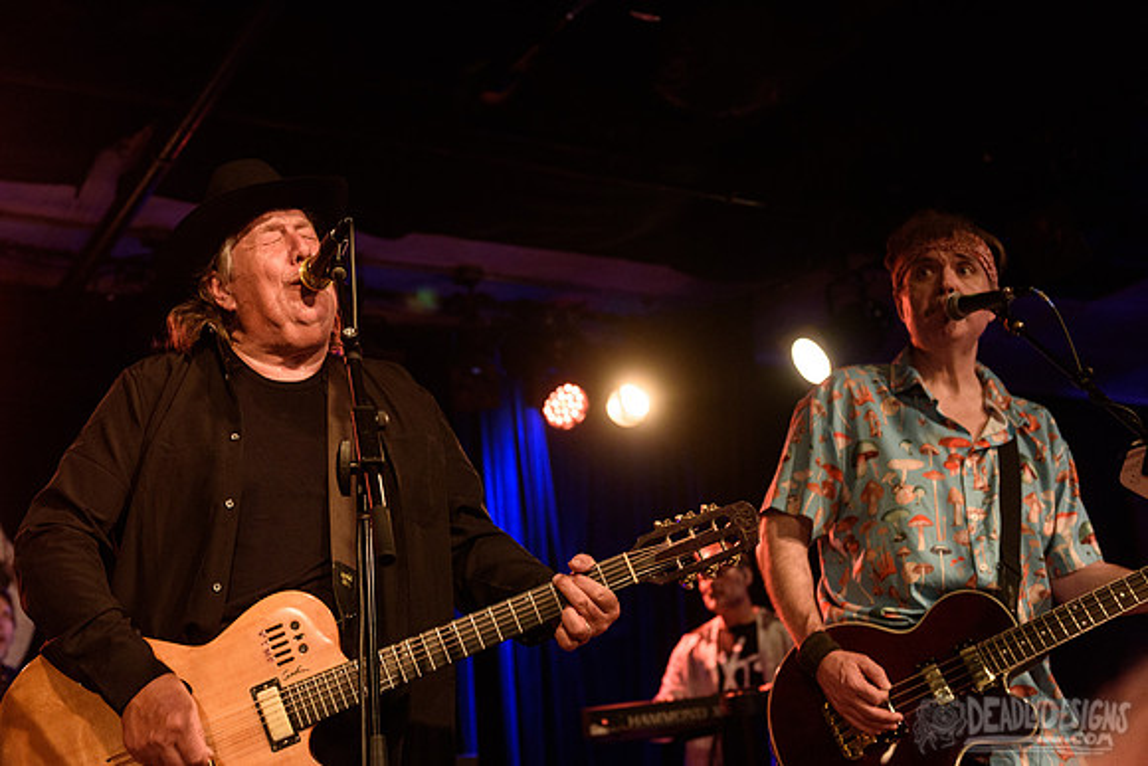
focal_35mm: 48
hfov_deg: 41.3
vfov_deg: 28.3
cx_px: 526
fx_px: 1520
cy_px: 351
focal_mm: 44
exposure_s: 1/160
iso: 2500
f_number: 3.2
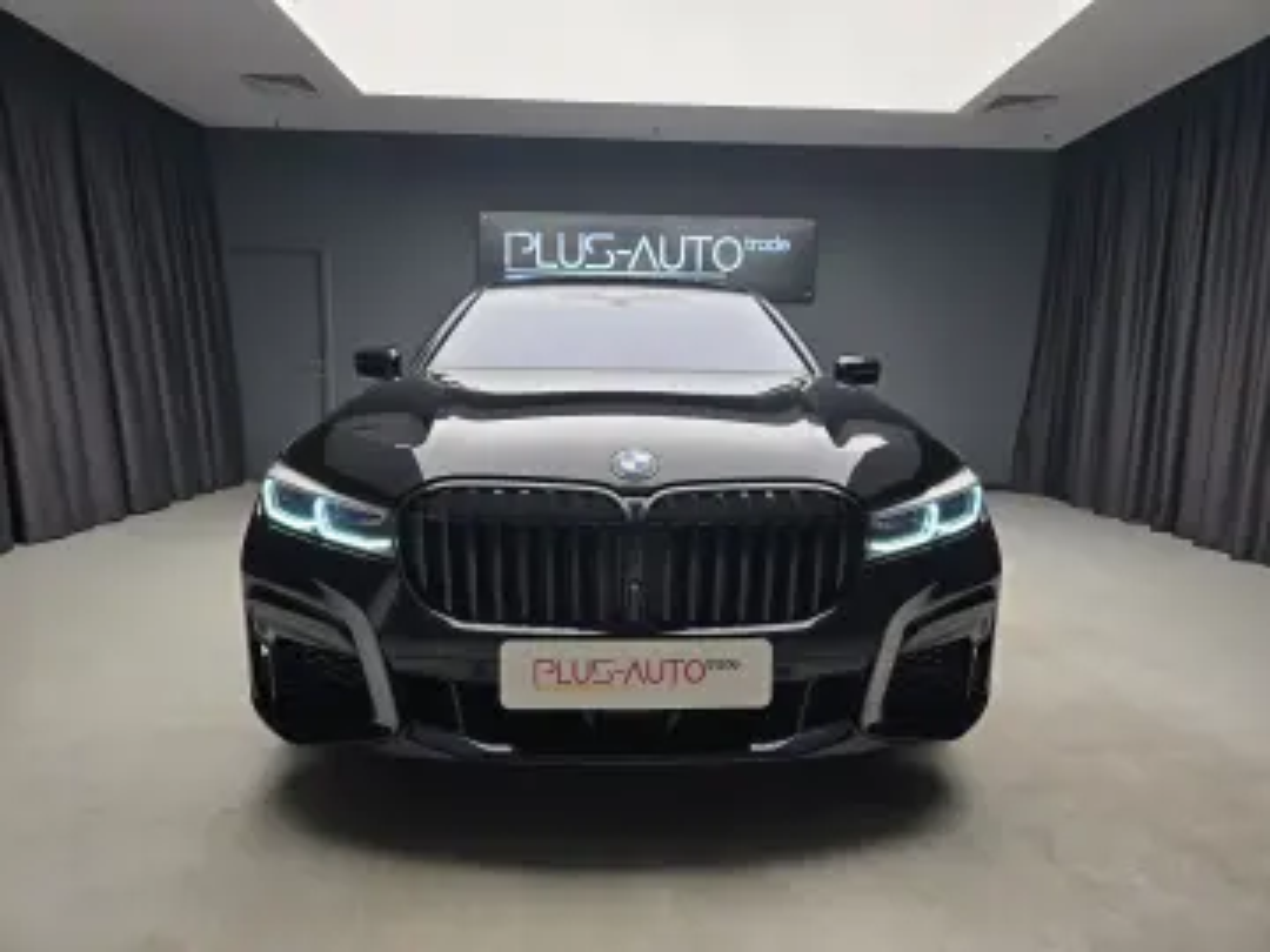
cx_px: 635
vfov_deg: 58.9
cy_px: 476
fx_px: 844
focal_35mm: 23
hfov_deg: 73.9
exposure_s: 1/61
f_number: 1.7
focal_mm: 6.3
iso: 25
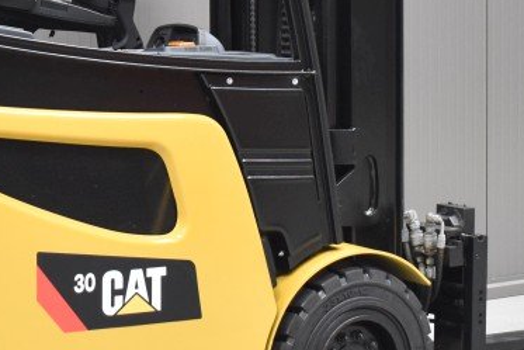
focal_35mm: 121
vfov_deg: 11.3
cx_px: 17
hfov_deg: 16.7
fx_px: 1756
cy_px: 59
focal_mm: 25
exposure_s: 1/30
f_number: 4.5
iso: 1600
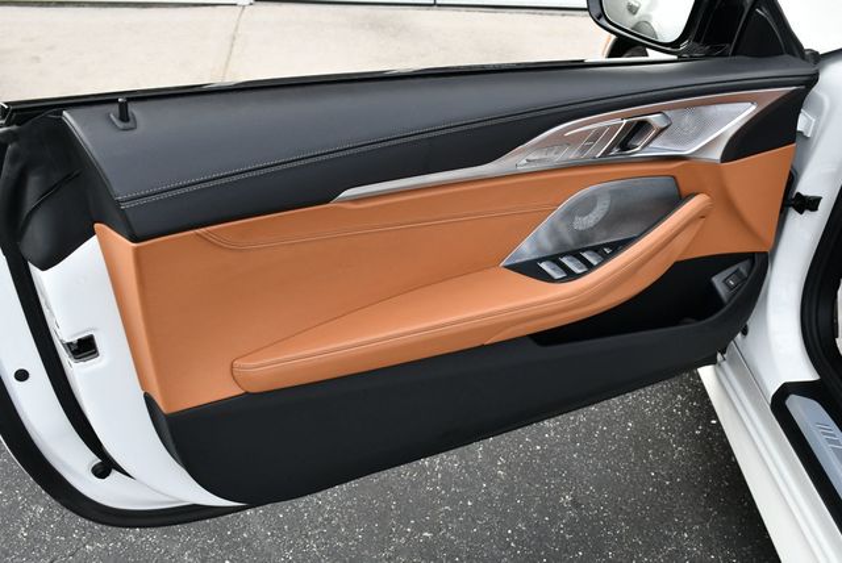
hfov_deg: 53.1
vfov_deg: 36.9
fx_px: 843
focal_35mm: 36
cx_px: 421
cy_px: 282
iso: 280
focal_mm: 18
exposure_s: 1/250
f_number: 5.6
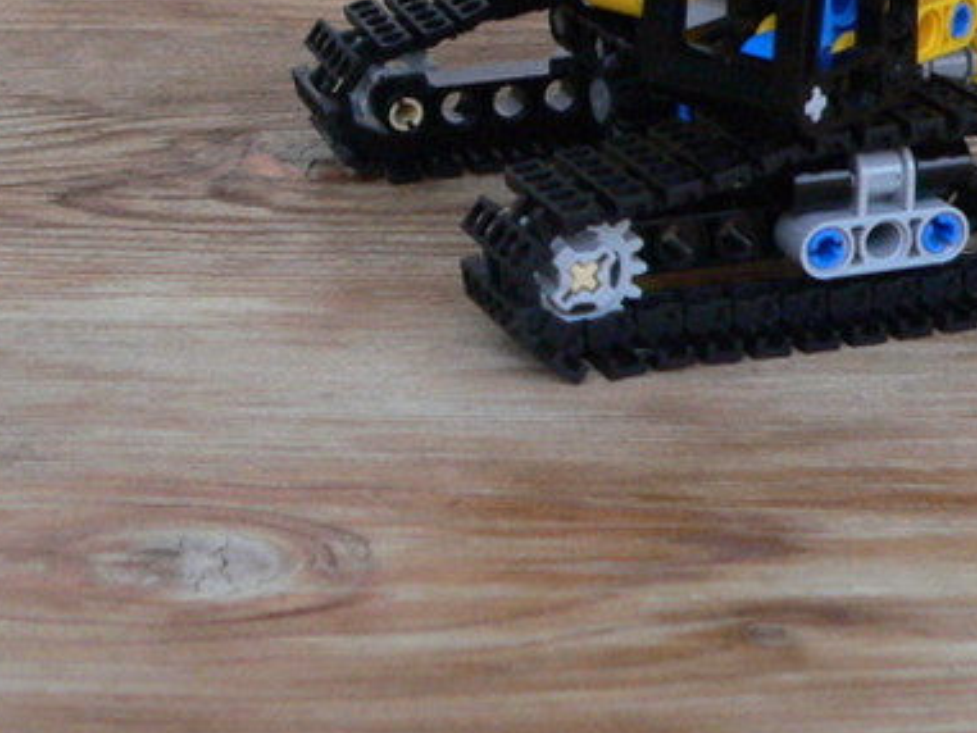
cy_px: -58
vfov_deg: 16.9
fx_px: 2400
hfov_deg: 23.0
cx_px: 480
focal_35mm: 85
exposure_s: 1/125
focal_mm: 6
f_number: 3.3
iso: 400
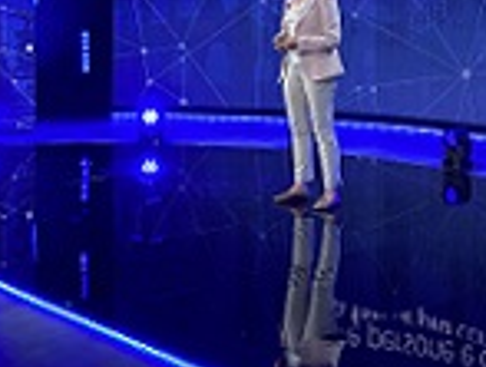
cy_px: -15
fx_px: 1168
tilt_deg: -0.8
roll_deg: -0.5
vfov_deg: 17.4
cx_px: 382
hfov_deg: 23.2
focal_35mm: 83
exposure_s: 1/60
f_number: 1.8
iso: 200
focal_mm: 3.99
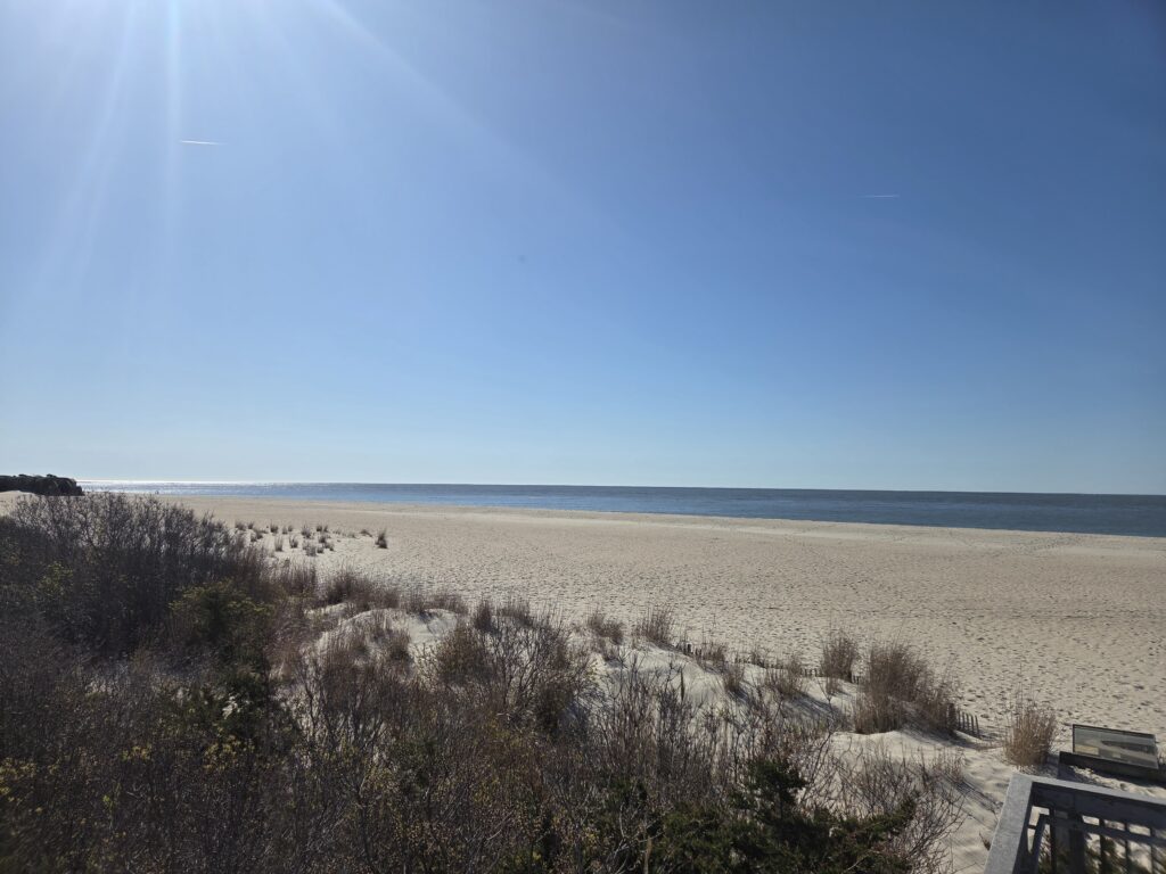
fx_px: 775
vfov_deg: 58.9
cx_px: 583
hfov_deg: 73.9
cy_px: 437
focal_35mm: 23
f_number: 1.8
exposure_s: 1/7891
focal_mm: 5.4
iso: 50
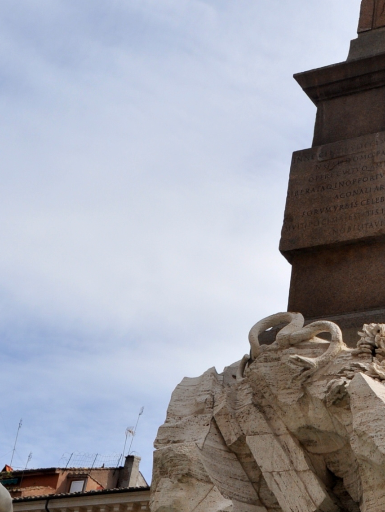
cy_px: 173
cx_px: 362
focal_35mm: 73
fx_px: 1082
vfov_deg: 26.5
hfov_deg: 19.7
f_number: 11
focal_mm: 18
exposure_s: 1/500
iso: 200
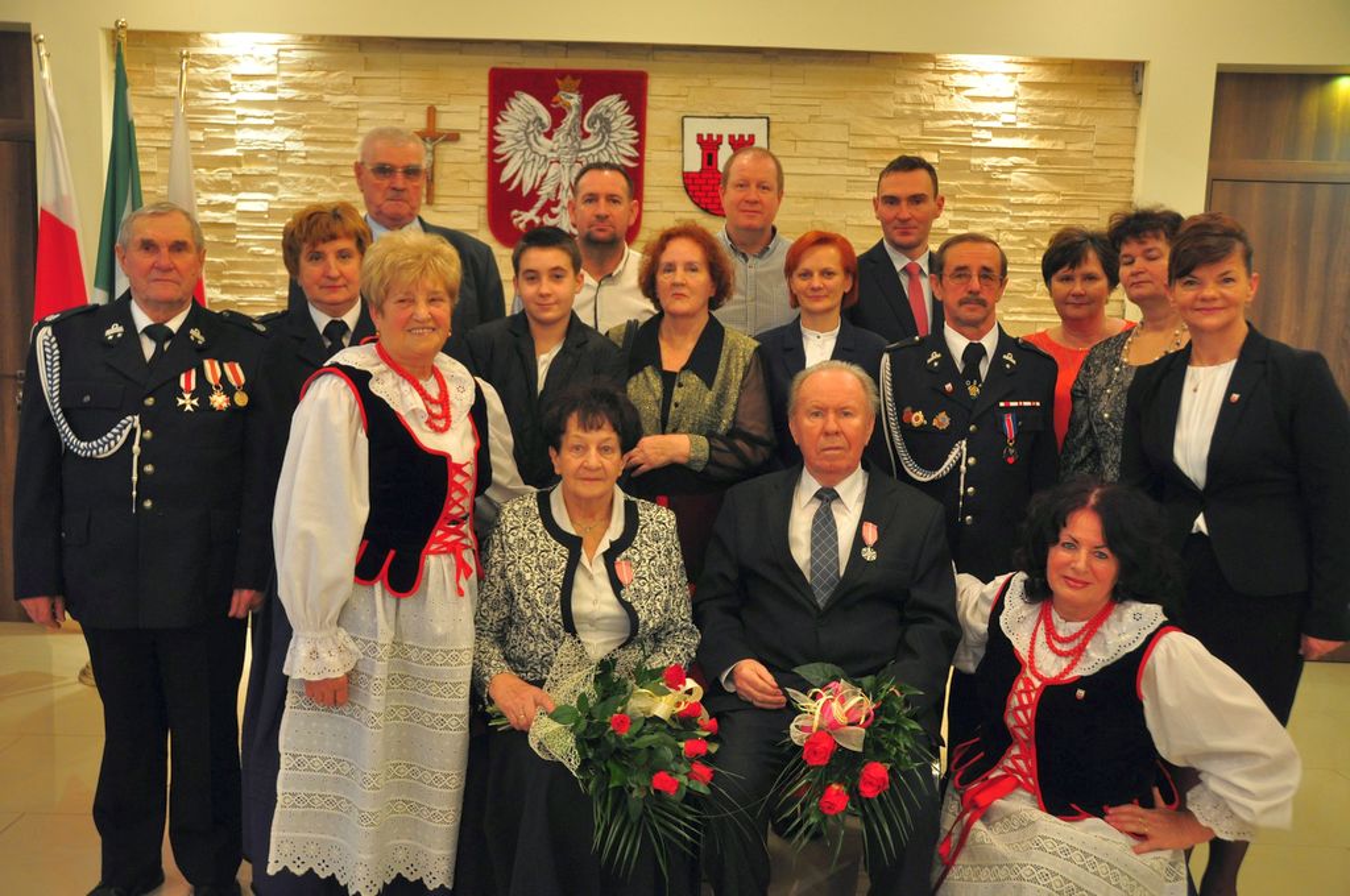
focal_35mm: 33
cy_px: 448
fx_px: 1236
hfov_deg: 57.3
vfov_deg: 39.9
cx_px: 675
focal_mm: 22
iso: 800
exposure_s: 1/15
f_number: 4
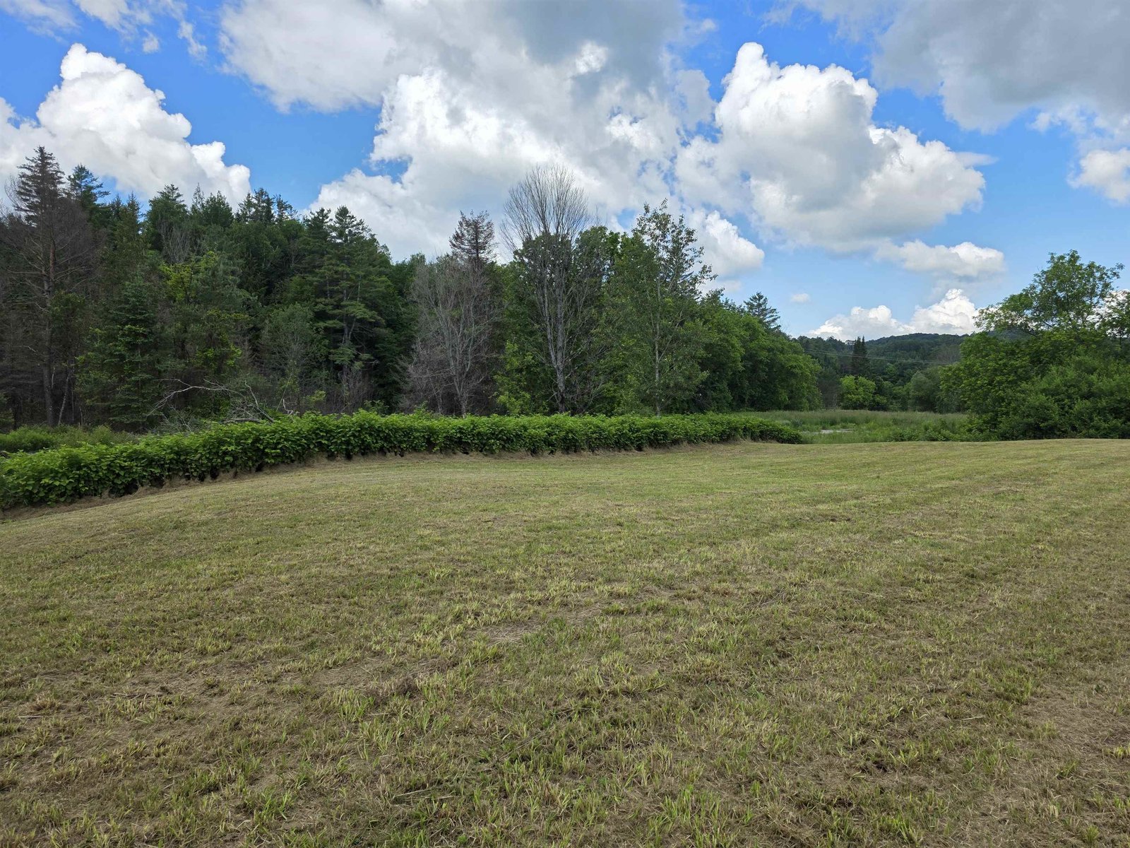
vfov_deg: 58.9
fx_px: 751
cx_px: 565
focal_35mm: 23
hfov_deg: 73.9
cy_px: 424
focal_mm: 6.3
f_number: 1.7
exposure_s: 1/2579
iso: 80
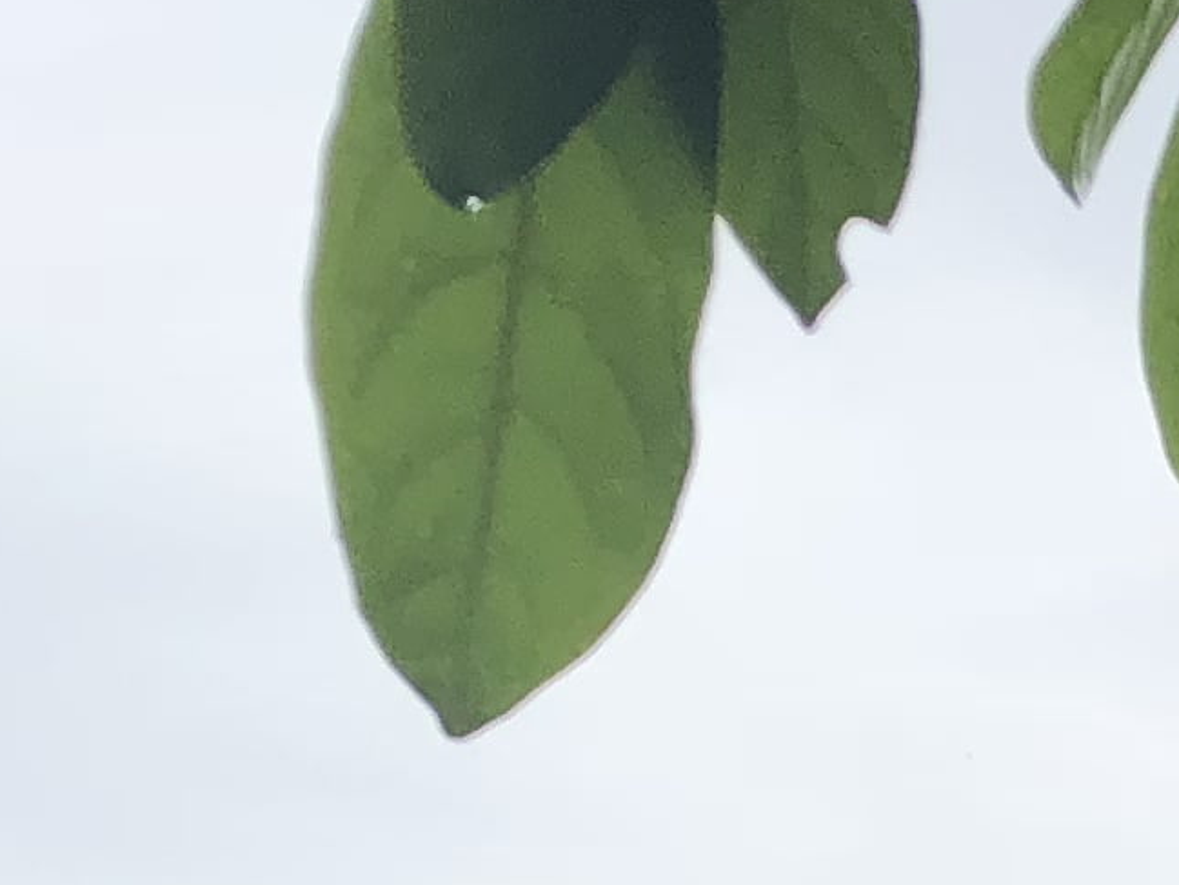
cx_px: 1789
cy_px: 1966
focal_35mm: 174
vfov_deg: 8.0
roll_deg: +1.0
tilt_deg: +0.8
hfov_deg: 10.9
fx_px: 5927
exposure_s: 1/2183
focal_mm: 4
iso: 20
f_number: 1.8
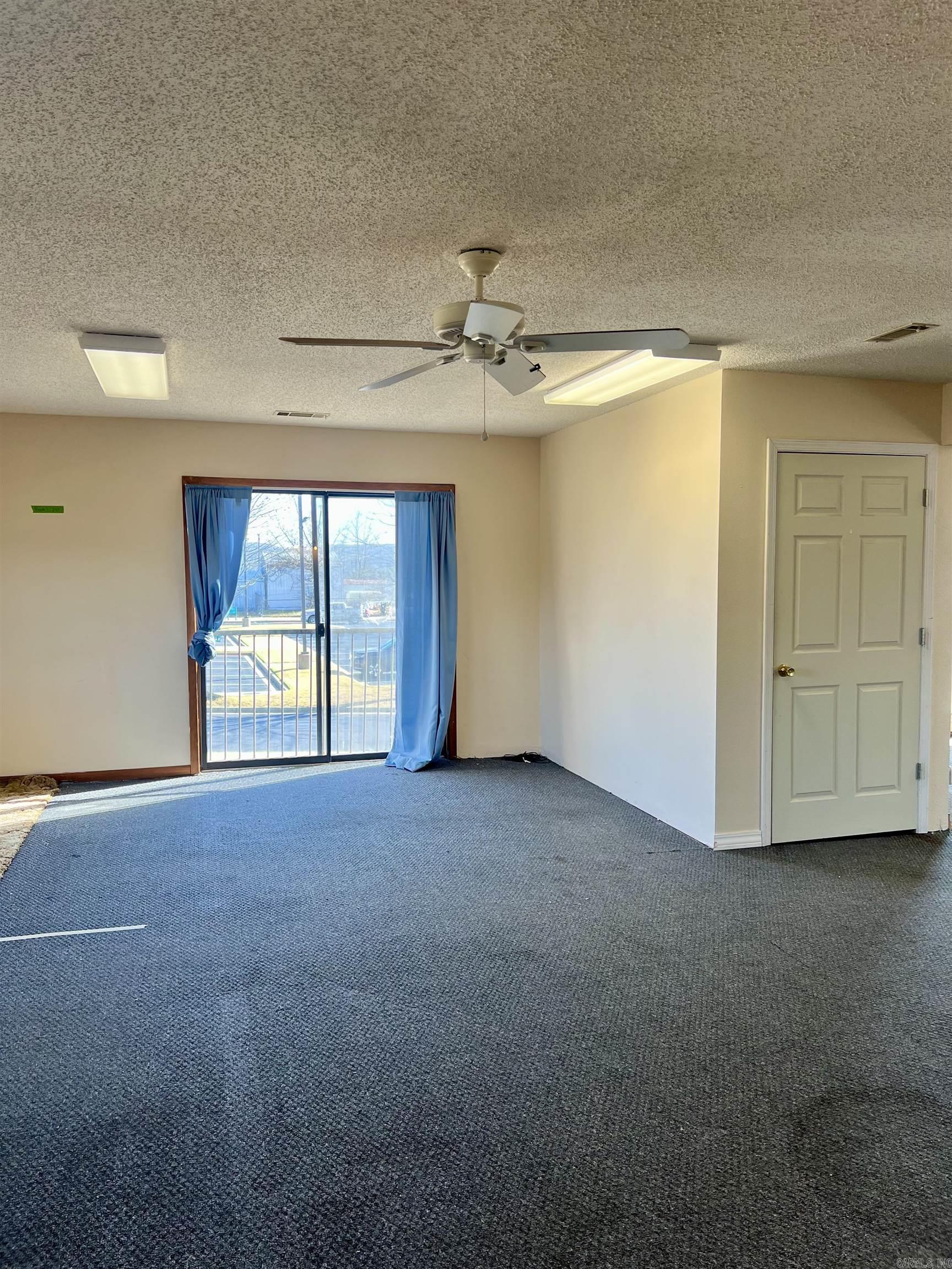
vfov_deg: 67.3
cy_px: 634
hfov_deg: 53.1
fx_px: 953
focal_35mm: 26
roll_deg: +0.7
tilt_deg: -2.2
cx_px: 476
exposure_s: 1/163
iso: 50
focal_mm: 5.7
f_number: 1.5
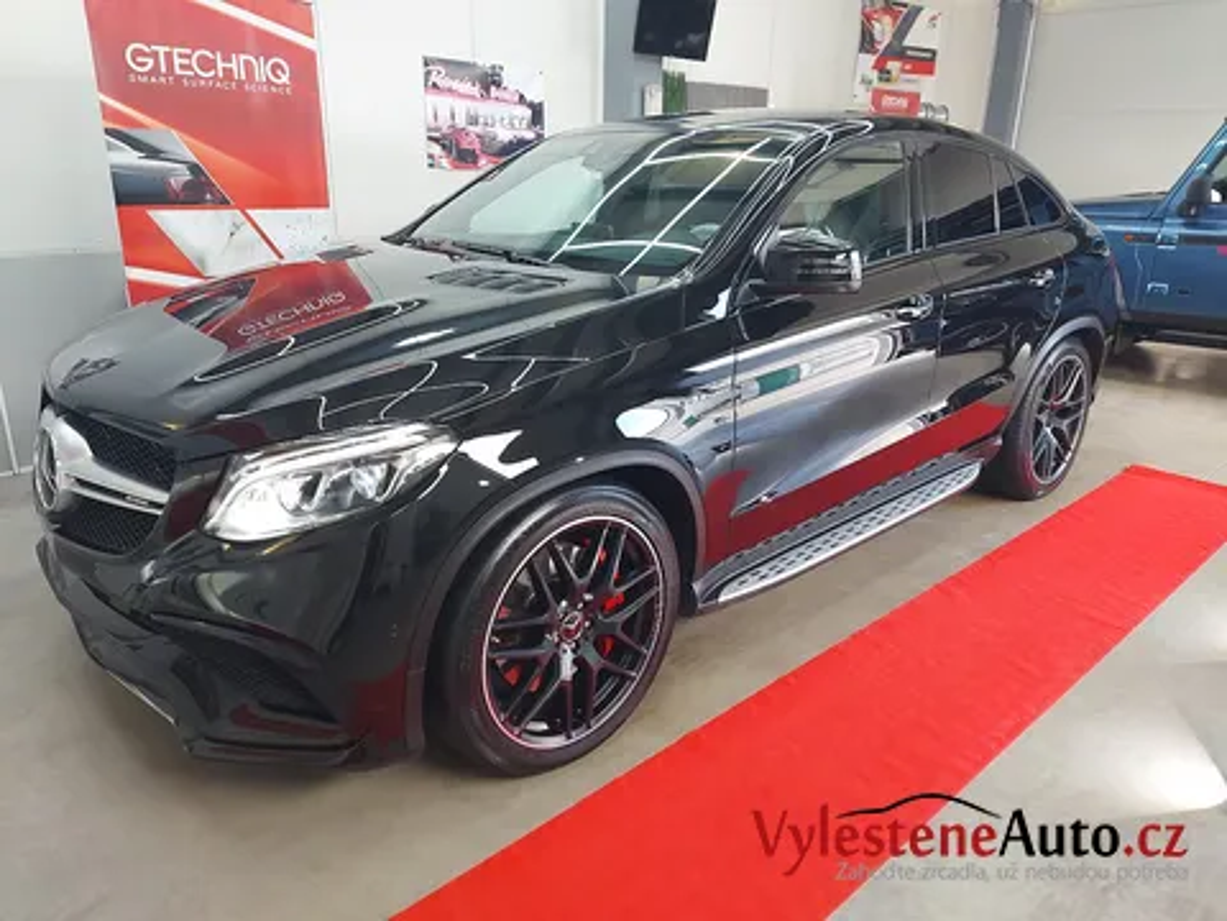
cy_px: 460
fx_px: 851
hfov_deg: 71.6
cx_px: 614
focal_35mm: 24
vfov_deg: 56.8
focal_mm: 5.23
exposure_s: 1/50
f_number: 1.8
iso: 80
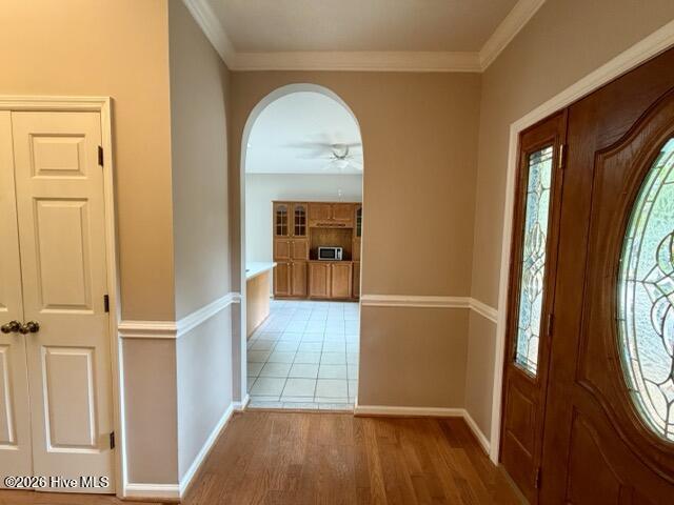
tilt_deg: -4.0
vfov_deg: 85.7
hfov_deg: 102.1
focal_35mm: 14
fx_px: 273
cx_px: 337
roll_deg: +0.3
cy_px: 252
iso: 200
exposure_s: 1/60
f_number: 2.2
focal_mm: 2.22
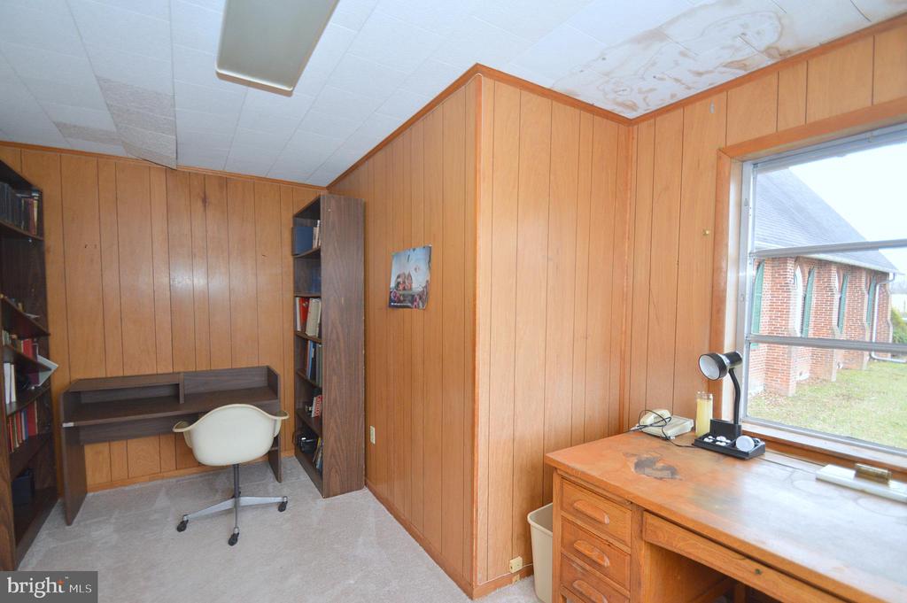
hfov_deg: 100.4
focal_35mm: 15
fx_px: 378
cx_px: 454
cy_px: 302
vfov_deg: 77.2
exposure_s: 1/60
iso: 450
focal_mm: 10
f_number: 3.5
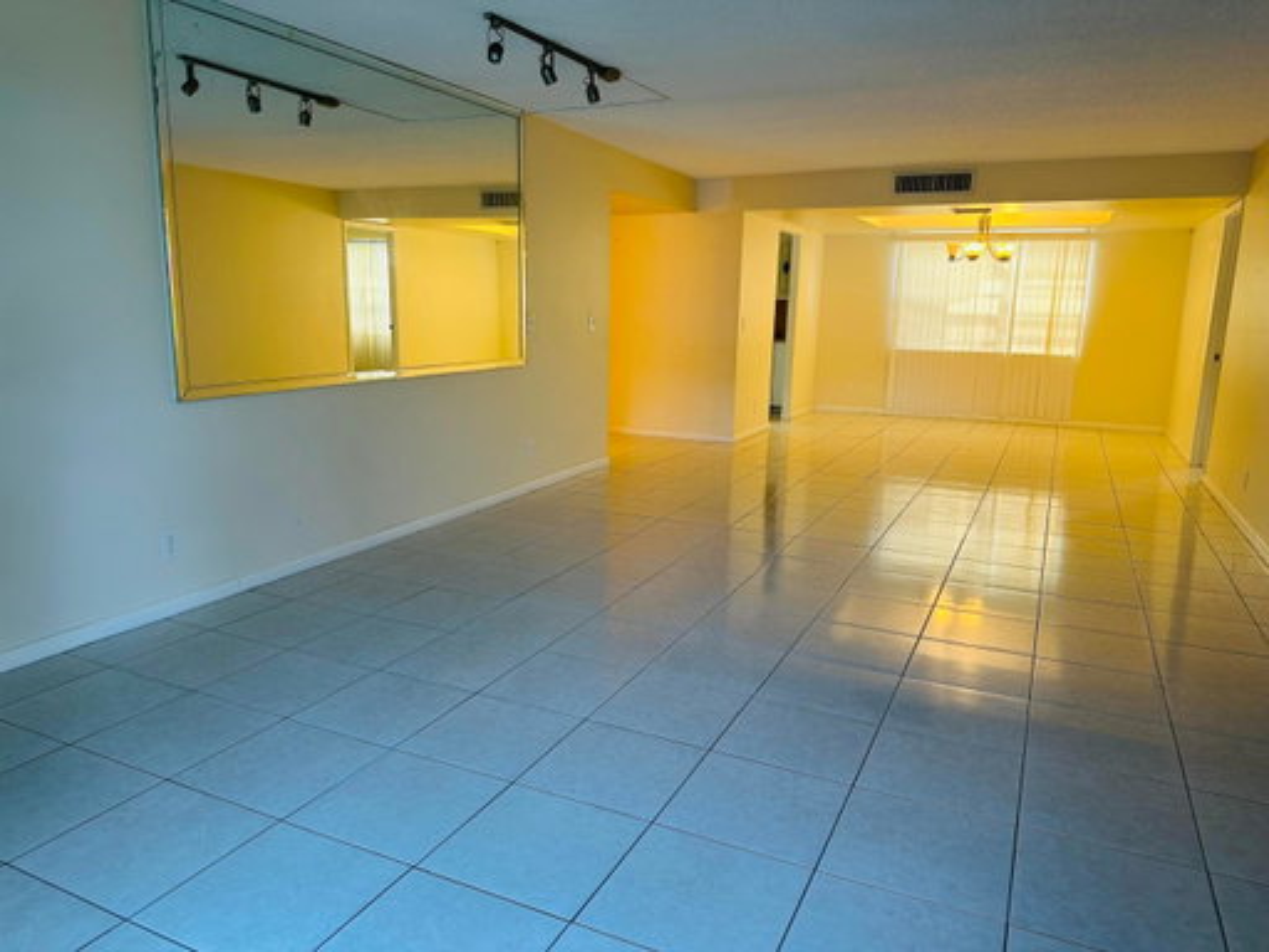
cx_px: 634
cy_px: 476
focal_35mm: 24
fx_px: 880
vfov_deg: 56.8
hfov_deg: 71.6
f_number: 1.78
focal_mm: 6.86
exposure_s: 1/60
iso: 125
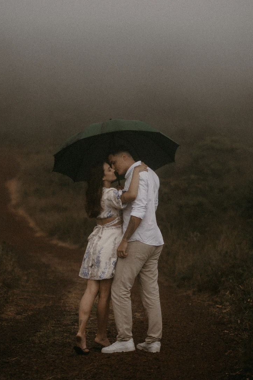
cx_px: 119
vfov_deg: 17.5
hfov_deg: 11.7
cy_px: 143
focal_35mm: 117
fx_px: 1234
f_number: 2.5
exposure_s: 1/320
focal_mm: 85
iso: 125
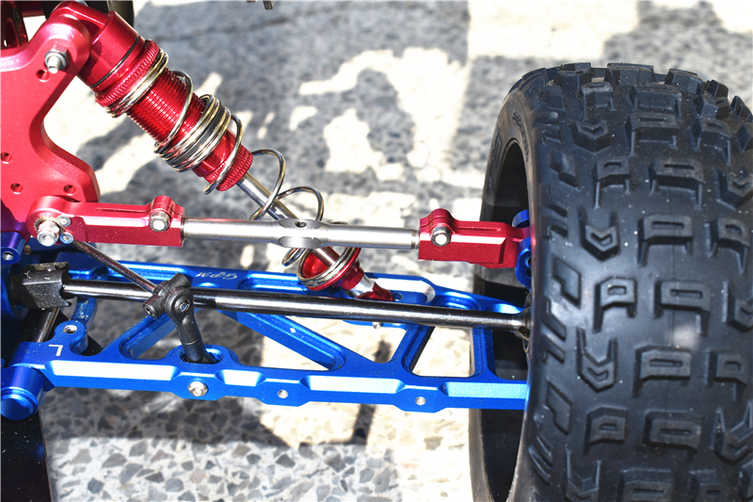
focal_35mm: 52
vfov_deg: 25.7
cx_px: 376
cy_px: 251
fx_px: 1098
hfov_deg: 37.9
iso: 100
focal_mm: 35
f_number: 10
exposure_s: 1/200
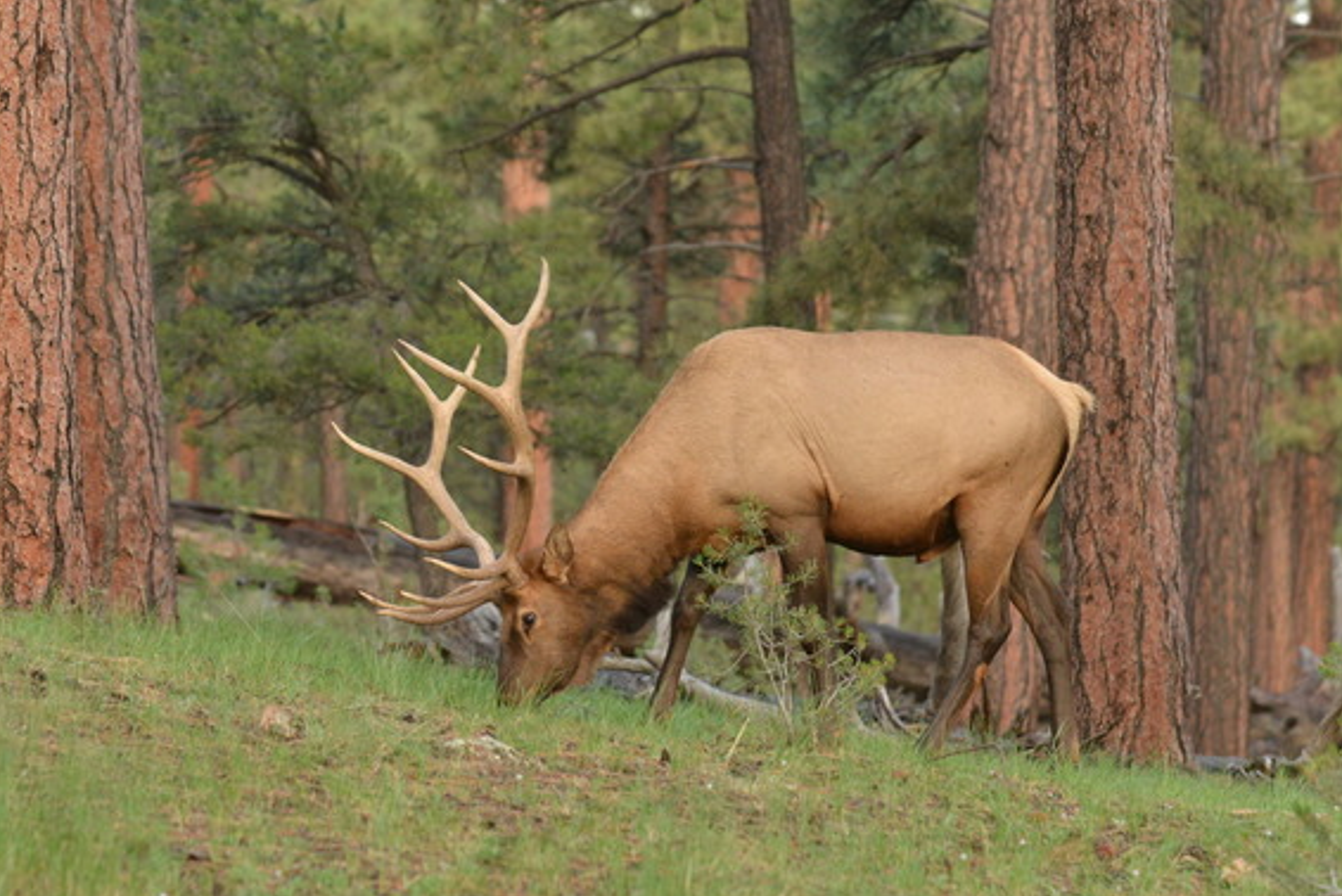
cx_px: 667
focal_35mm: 121
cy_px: 449
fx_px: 4513
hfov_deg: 16.9
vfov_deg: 11.3
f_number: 3.5
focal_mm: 120
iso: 800
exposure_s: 1/125
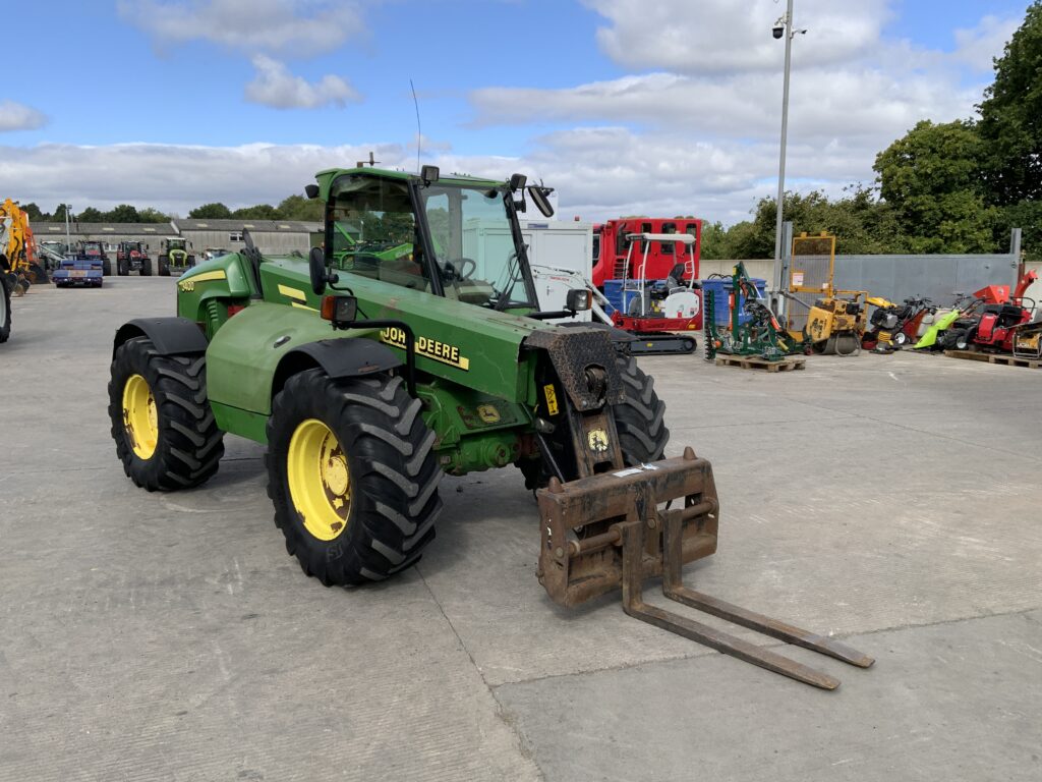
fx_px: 873
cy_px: 391
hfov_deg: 61.7
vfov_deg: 48.2
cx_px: 521
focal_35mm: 29
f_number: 1.8
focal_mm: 3
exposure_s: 1/1577
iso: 16
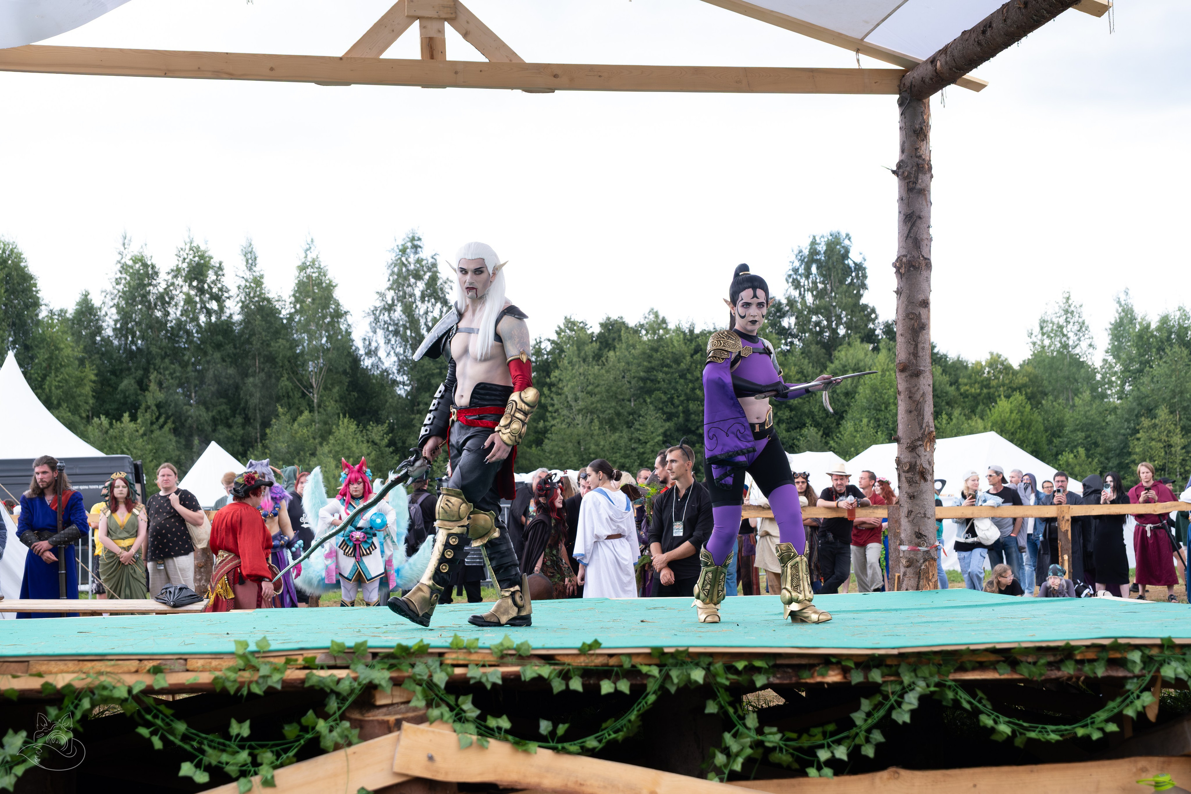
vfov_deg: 27.0
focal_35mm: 50
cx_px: 596
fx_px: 1654
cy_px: 397
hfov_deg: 39.6
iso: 800
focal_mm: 33.2
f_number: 3.6
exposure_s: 1/640
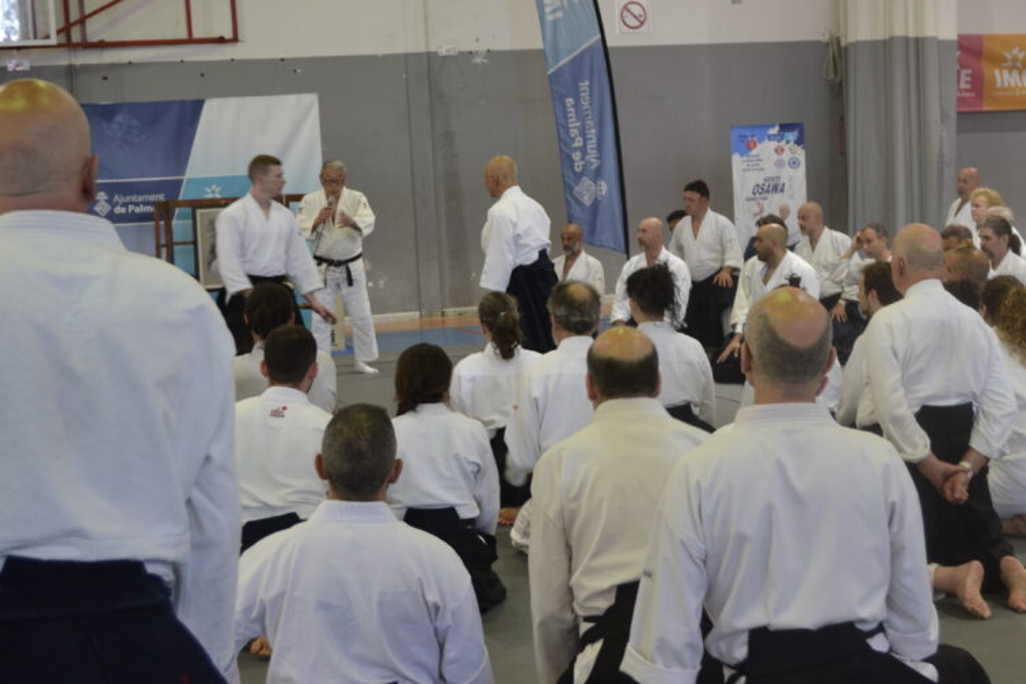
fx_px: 1852
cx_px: 609
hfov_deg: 30.9
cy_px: 279
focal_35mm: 65
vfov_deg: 20.9
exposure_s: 1/30
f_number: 4.8
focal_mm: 32
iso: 400
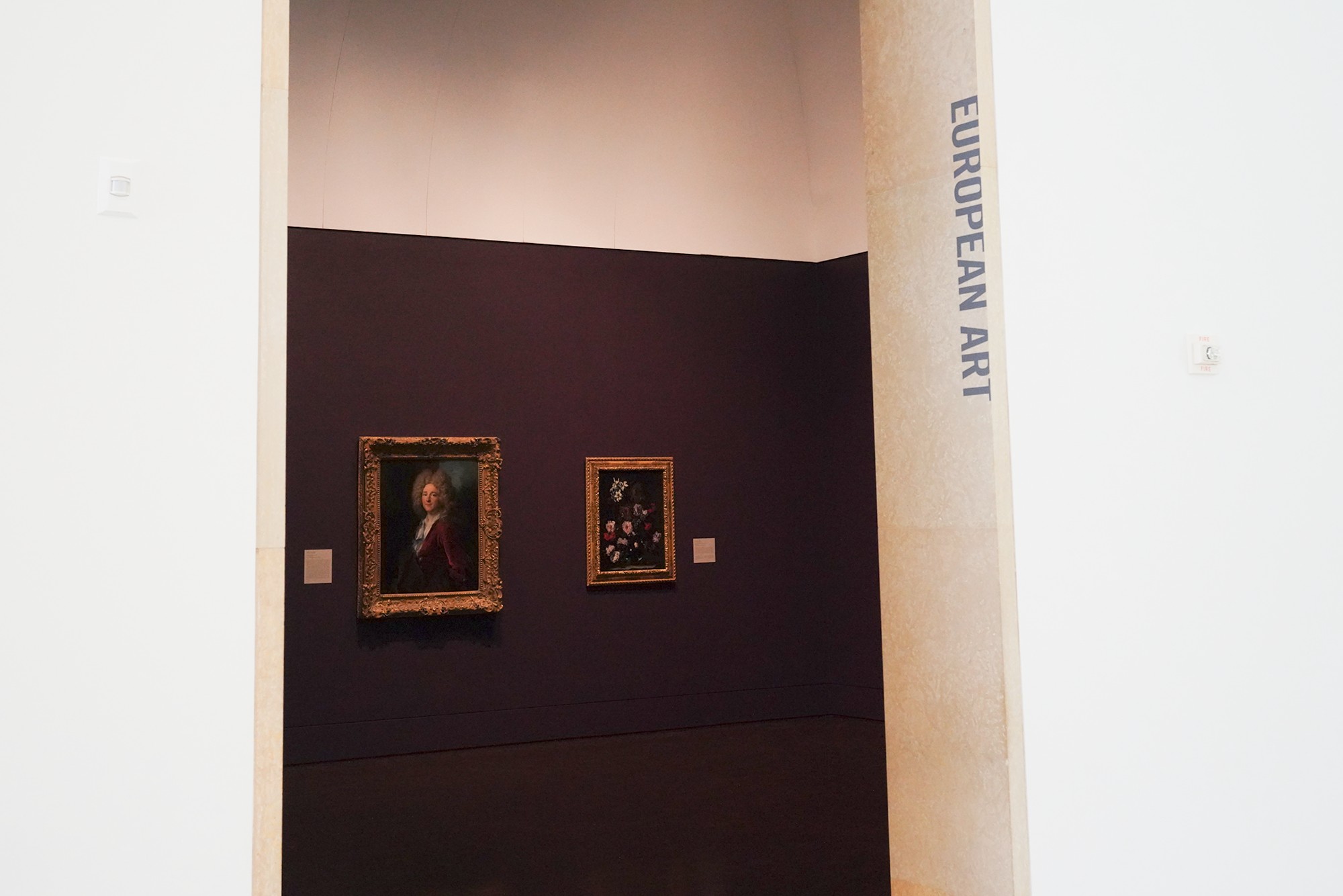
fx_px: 1716
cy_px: 448
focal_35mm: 46
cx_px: 672
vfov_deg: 29.3
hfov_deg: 42.7
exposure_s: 1/100
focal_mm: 46
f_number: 8
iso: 8000
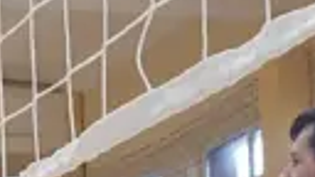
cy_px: 541
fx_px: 1420
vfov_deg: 6.5
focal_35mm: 170
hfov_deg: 12.1
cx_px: -145
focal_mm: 4.2
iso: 100
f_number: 1.7
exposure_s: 1/100
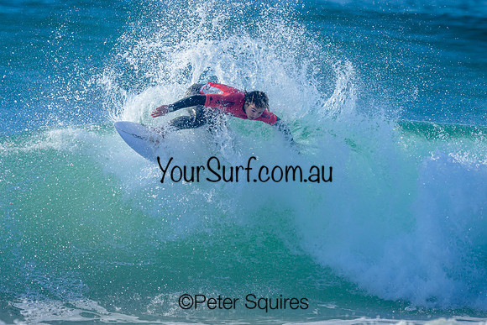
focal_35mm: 1098
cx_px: 193
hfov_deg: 1.9
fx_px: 14858
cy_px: 152
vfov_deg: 1.3
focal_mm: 800
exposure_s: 1/2000
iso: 280
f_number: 6.3
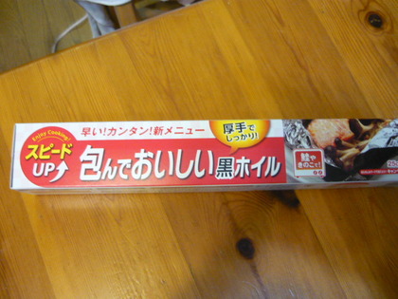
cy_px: 150
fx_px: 379
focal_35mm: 33
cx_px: 199
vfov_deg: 42.9
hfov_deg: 55.4
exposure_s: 1/15
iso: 400
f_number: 2.8
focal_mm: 5.5
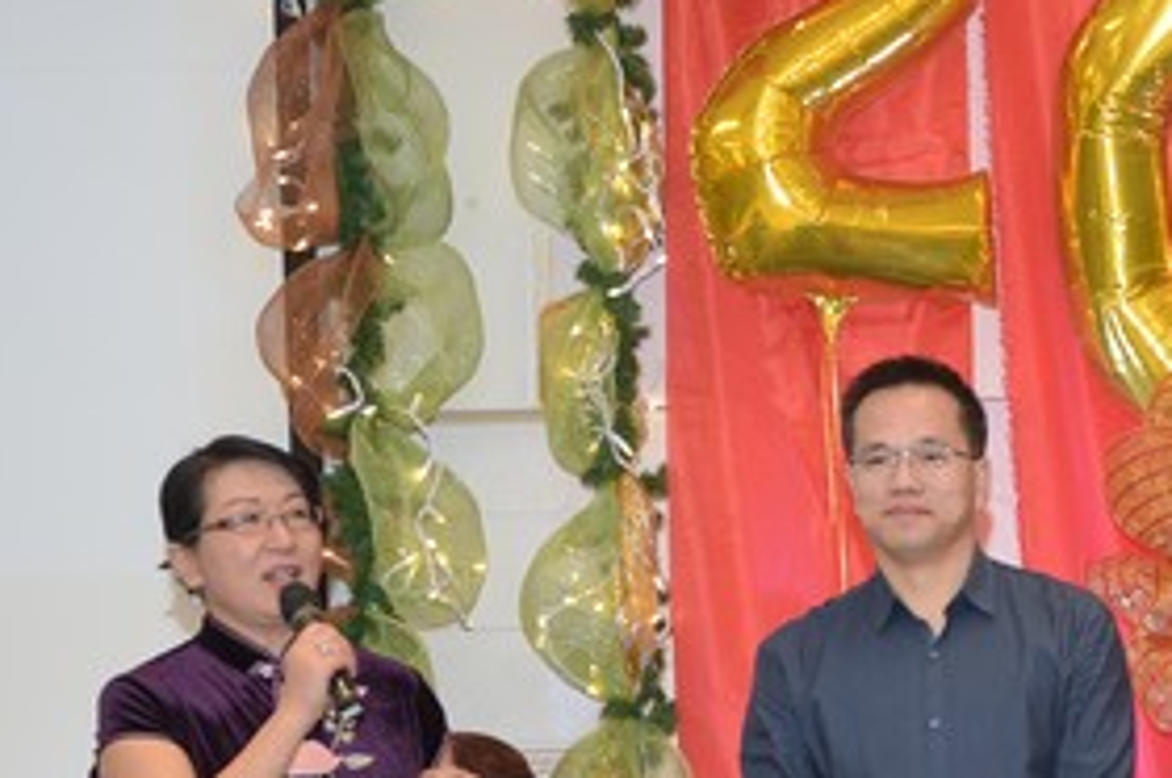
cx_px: 1461
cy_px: 757
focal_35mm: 137
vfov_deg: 9.9
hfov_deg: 14.4
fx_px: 4455
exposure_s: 1/125
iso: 400
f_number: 2.8
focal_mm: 48
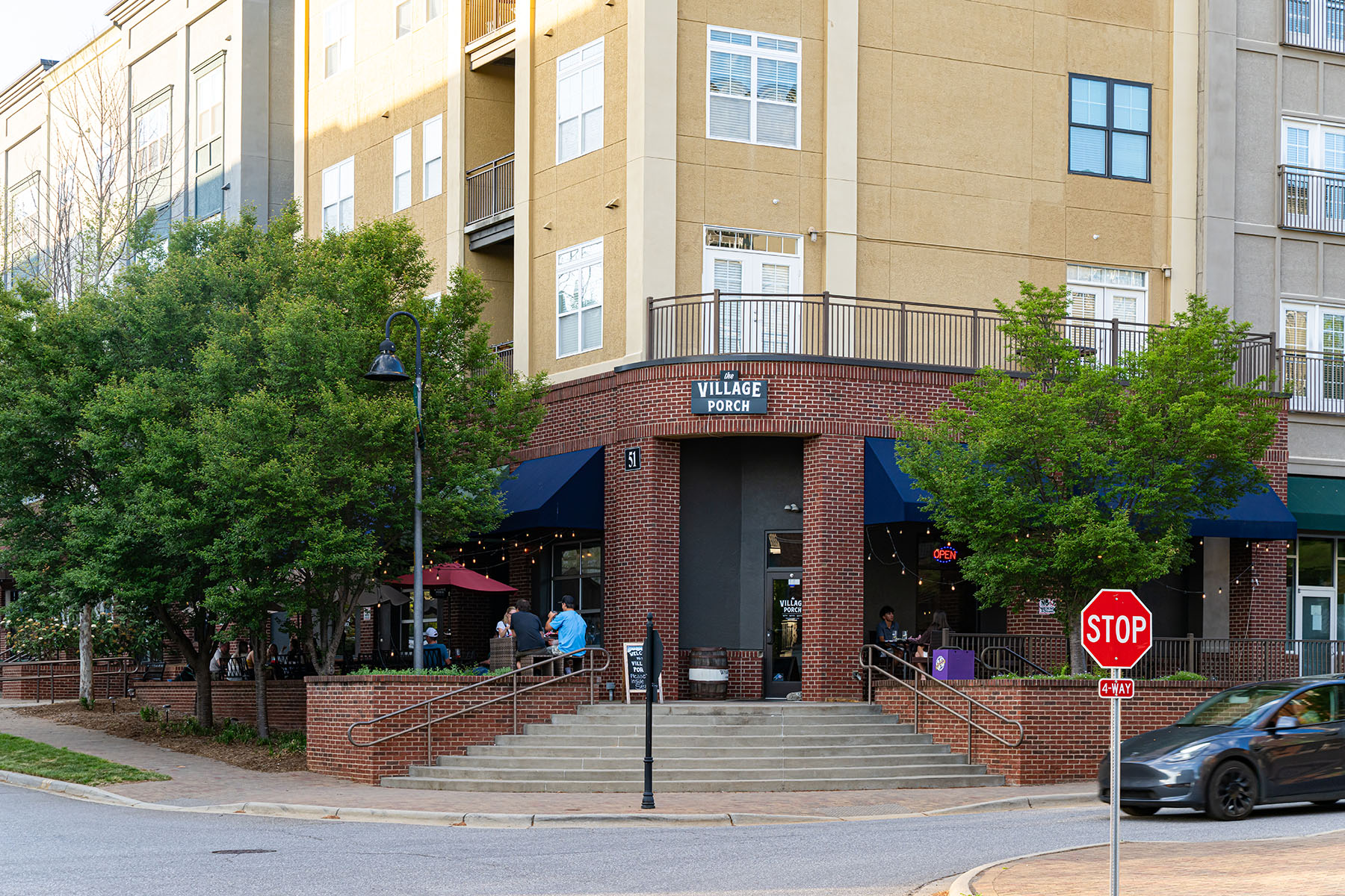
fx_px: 2615
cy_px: 448
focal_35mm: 70
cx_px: 672
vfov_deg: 19.5
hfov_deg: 28.8
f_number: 8
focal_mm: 70
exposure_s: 1/100
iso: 250
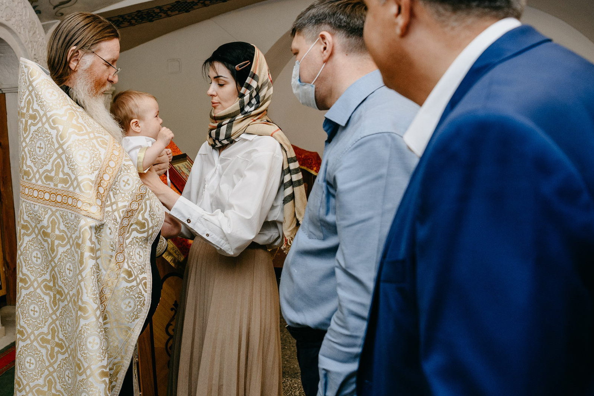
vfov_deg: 31.9
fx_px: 693
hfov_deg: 45.9
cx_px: 214
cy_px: 188
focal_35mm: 42
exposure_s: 1/160
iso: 500
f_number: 3.5
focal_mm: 26
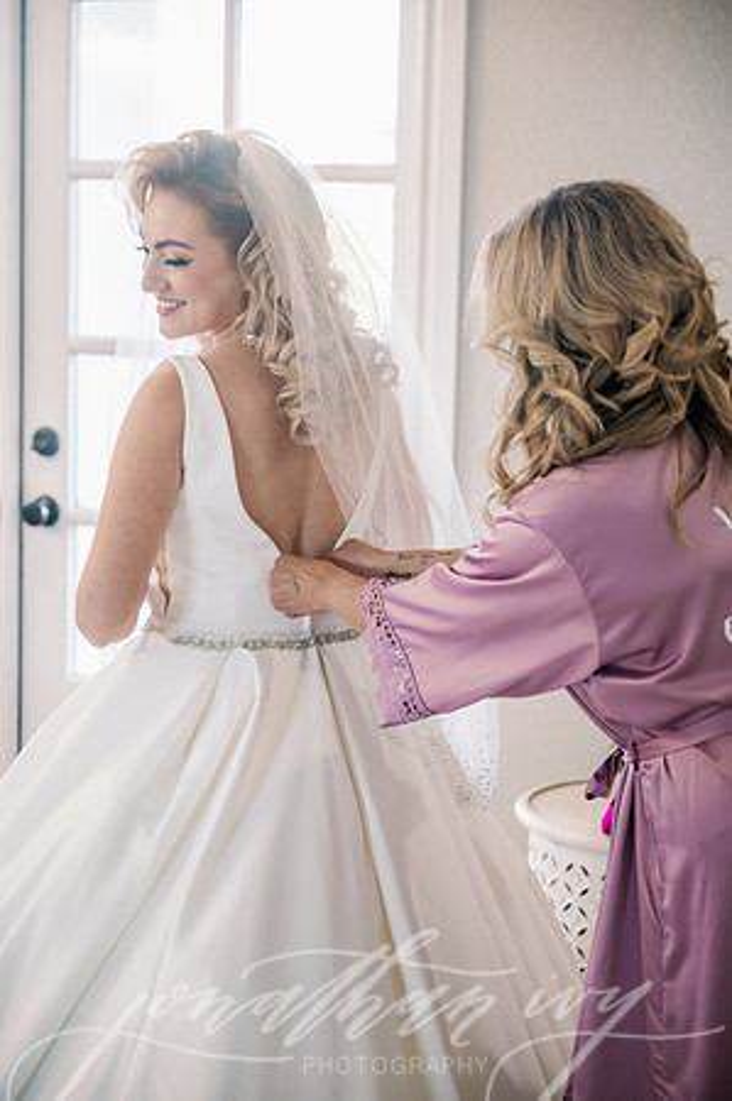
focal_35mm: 70
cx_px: 366
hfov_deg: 19.4
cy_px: 550
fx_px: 2140
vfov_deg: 28.9
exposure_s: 1/320
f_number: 2.8
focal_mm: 70
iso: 1600
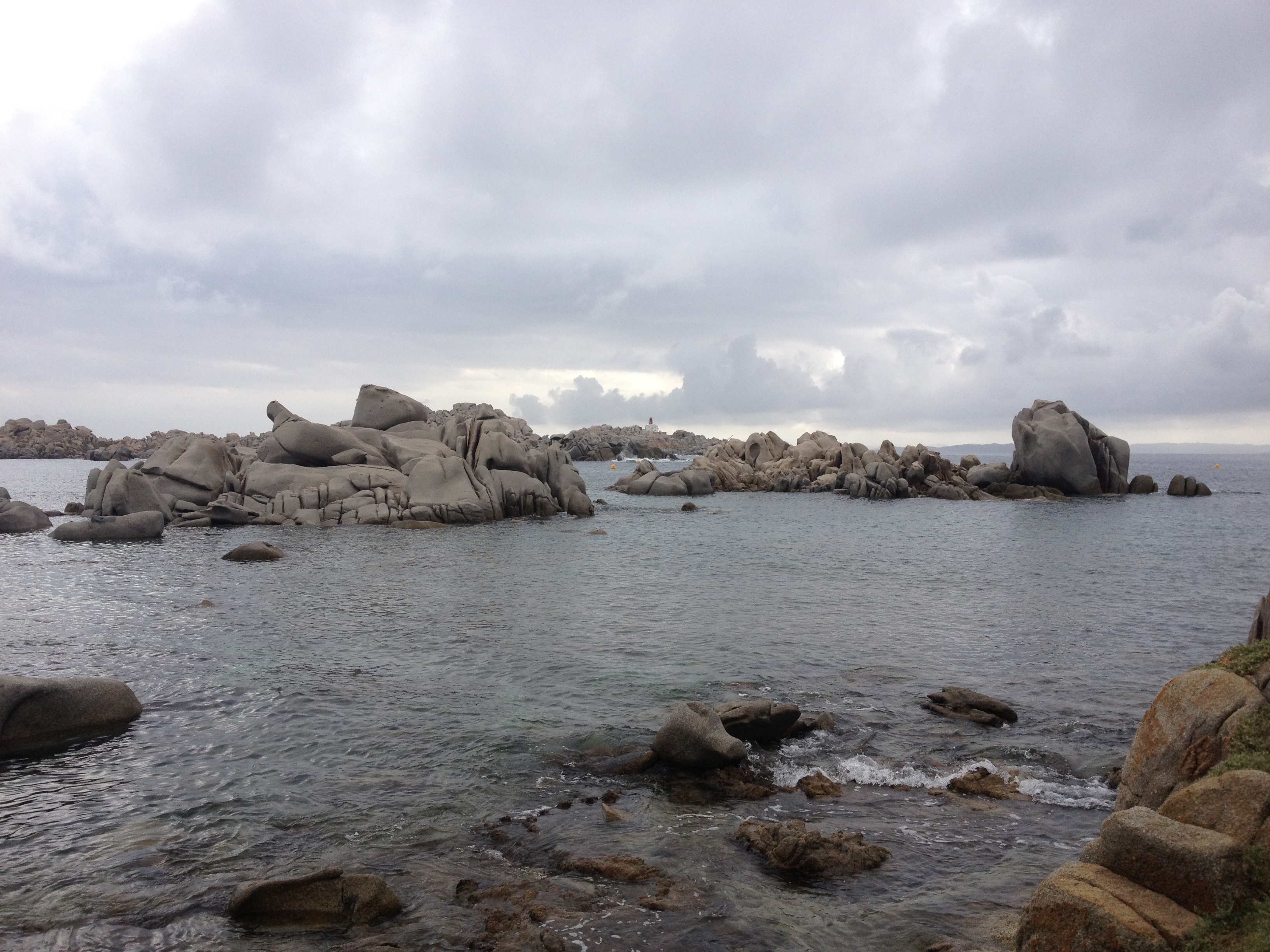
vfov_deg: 40.7
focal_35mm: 35
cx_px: 635
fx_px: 1284
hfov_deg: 52.6
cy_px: 476
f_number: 2.4
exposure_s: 1/812
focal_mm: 4.28
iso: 64
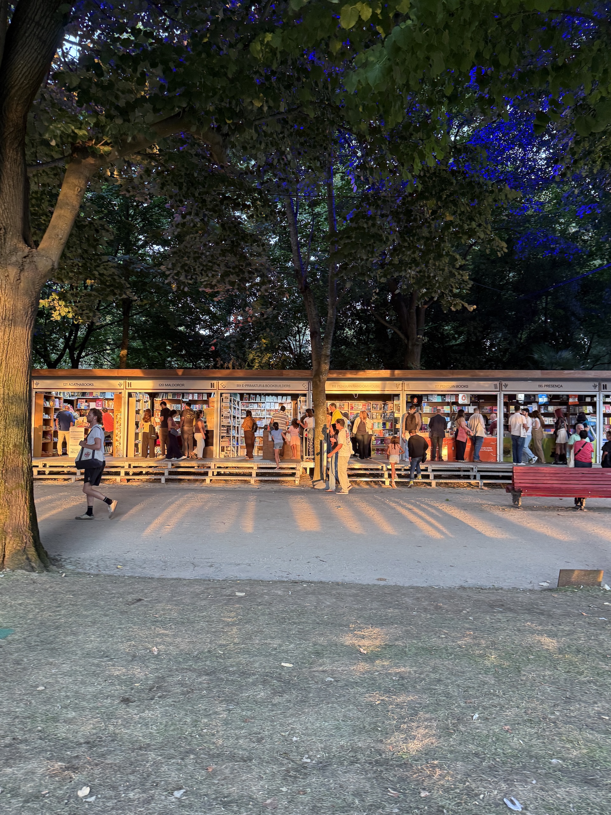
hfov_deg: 56.8
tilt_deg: +0.1
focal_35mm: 24
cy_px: 408
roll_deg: -0.9
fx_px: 565
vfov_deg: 71.6
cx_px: 306
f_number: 1.78
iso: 200
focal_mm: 6.76
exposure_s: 1/68
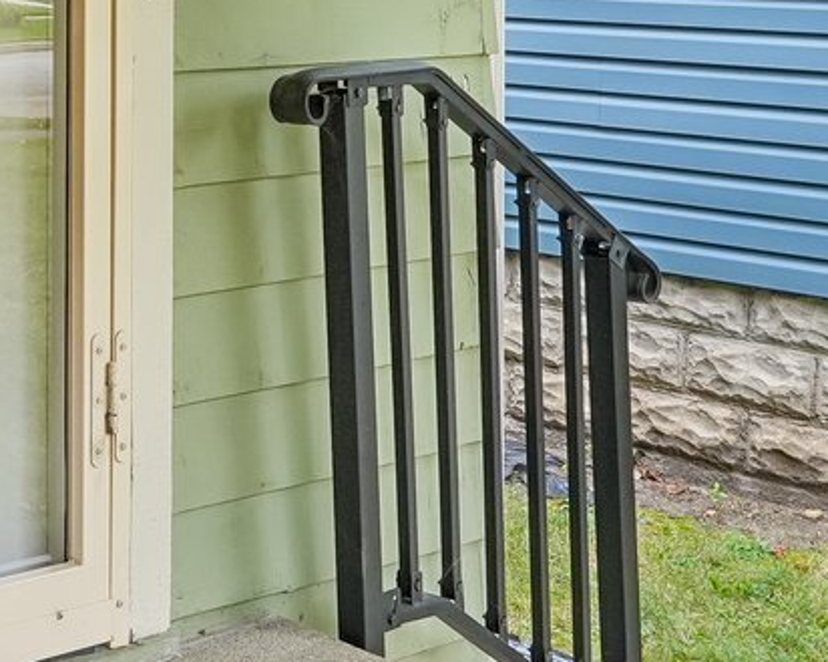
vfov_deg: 17.6
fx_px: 2057
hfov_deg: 20.3
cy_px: -88
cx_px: -326
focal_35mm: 84
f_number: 8
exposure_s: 1/30
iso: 400
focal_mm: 18
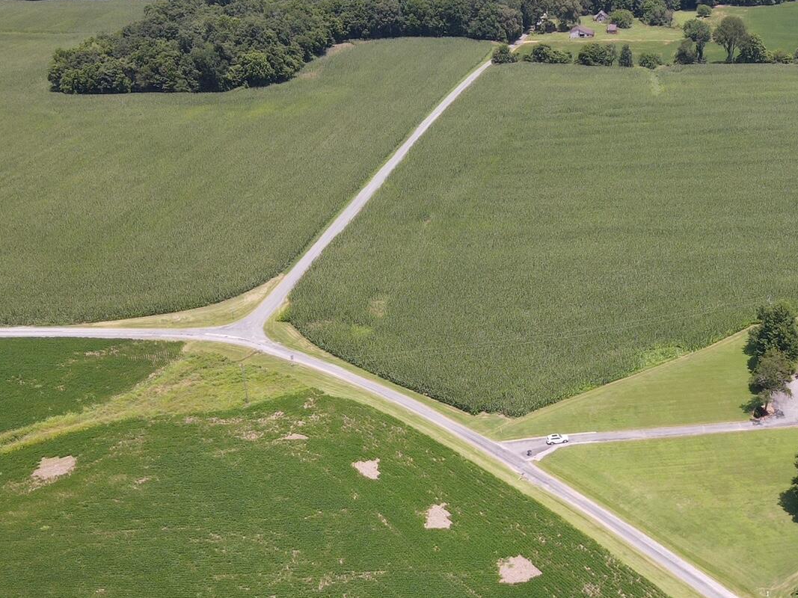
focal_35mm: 45
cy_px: 509
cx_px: 628
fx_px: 1037
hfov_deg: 40.5
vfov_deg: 31.1
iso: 100
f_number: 2.8
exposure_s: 1/500
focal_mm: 4.5
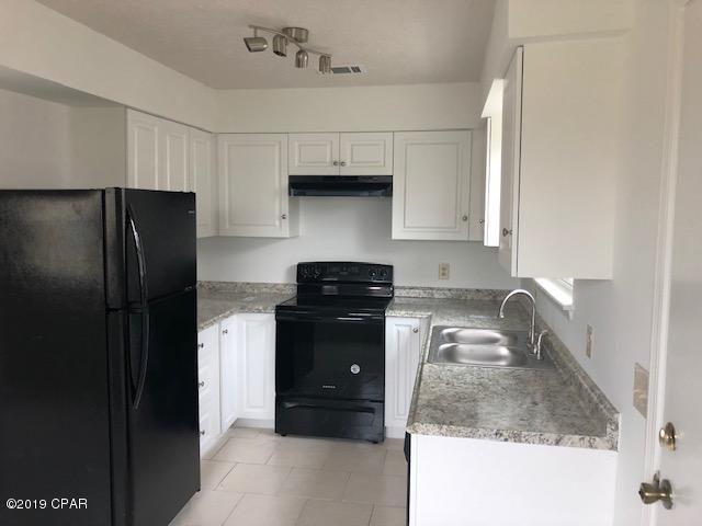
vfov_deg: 49.7
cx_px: 351
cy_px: 263
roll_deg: -0.2
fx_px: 568
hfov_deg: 63.4
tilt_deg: -4.8
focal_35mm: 28
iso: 25
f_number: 1.8
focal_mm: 3.99
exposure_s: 1/30
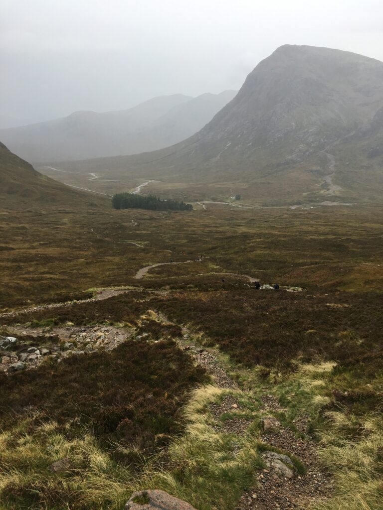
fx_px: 428
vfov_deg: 61.7
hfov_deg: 48.2
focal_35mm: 29
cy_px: 255
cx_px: 192
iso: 25
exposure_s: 1/578
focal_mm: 4.15
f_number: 2.2
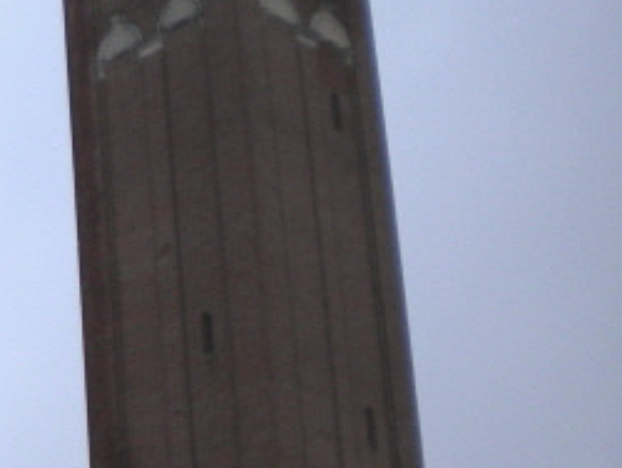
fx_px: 2014
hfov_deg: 15.9
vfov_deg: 13.1
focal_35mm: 112
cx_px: -346
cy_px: 416
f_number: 3.1
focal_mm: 6.3
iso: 84
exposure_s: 1/57.6
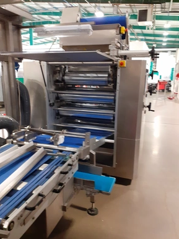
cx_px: 87
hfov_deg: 49.7
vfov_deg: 63.5
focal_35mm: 28
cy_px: 120
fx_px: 193
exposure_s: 1/25
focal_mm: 3.6
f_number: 1.9
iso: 320
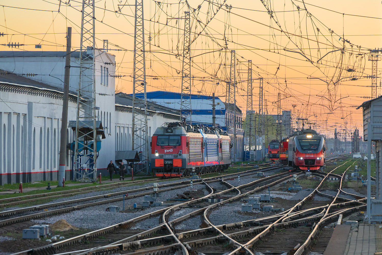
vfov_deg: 8.7
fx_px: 1671
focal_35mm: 158
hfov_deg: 13.0
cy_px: 128
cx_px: 191
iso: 200
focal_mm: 105
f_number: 7.1
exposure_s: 1/200
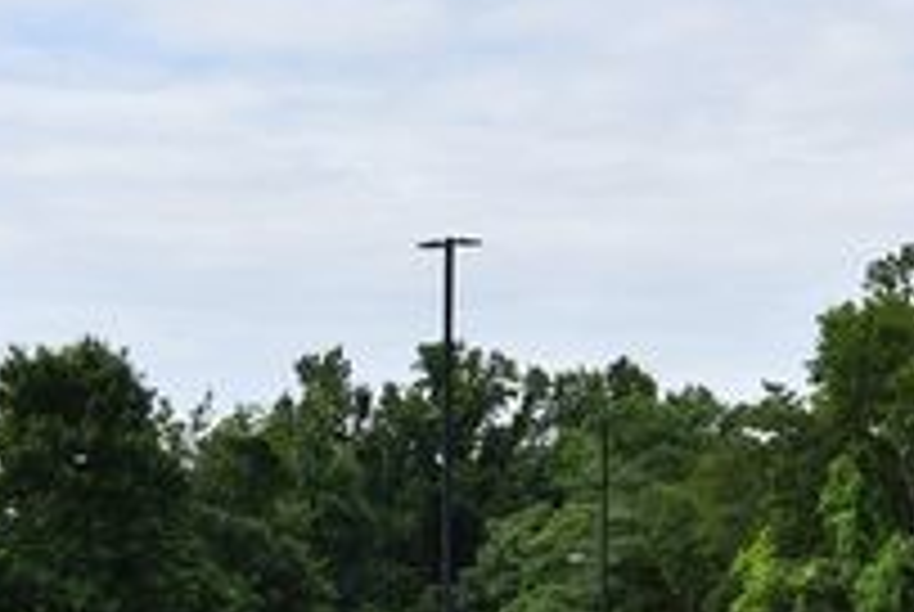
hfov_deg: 20.4
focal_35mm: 85
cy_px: 583
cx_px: 1382
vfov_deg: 15.9
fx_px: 2161
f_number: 8
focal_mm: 18
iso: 100
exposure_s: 1/250
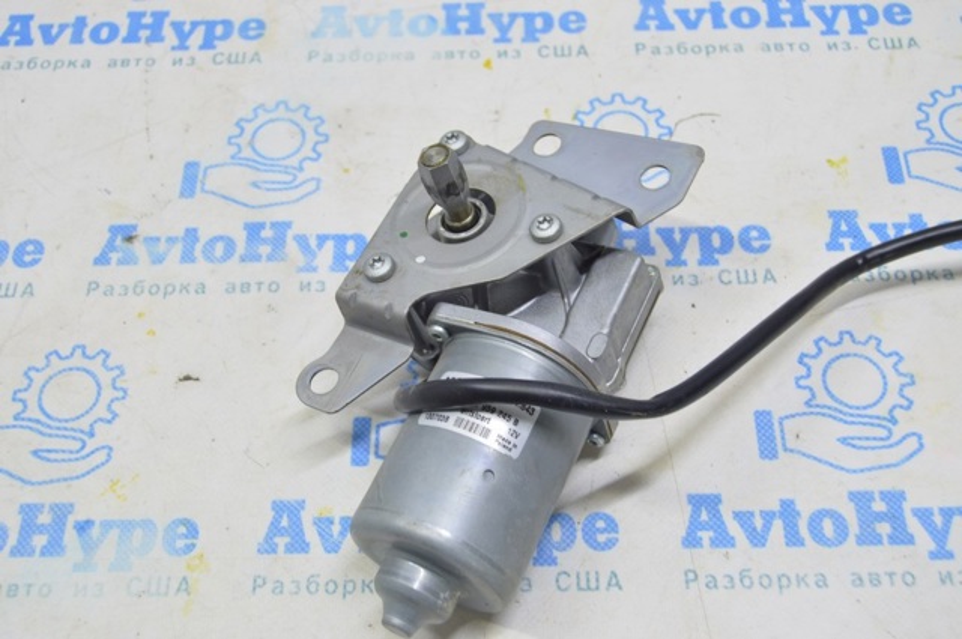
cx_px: 481
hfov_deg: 46.5
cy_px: 320
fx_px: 1121
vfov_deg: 31.8
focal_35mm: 42
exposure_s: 1/20
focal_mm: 28
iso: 400
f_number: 5.6
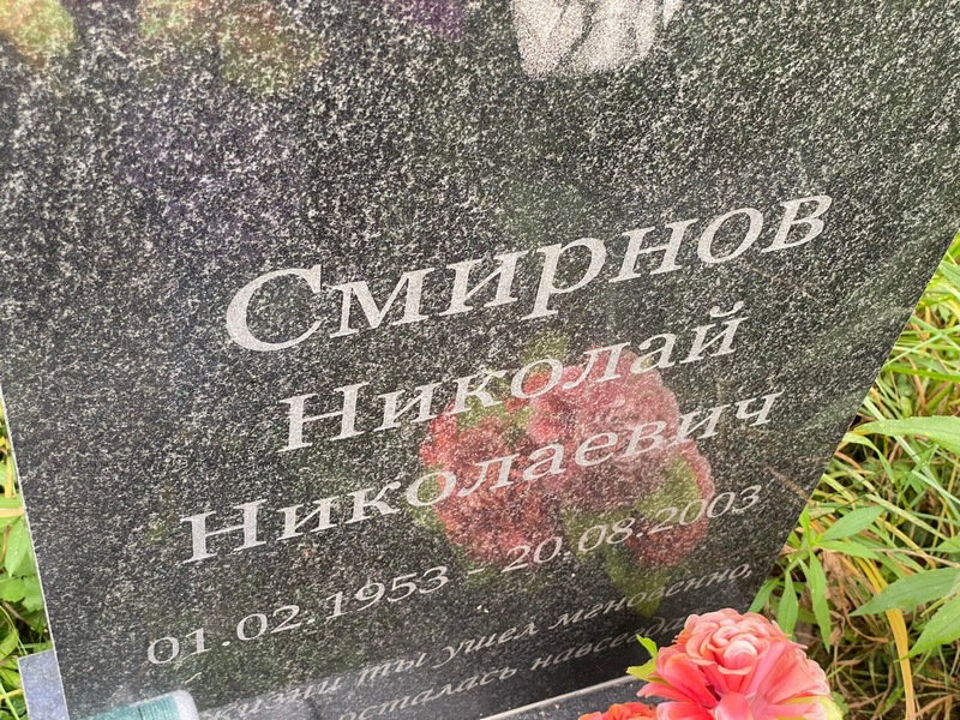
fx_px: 1442
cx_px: 480
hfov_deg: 36.8
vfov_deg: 28.0
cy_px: 360
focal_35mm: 52
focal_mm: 6
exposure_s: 1/122
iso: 64
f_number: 2
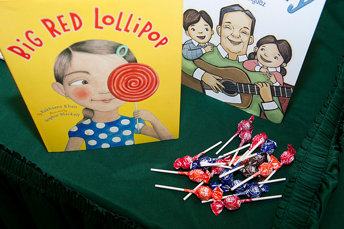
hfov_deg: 53.2
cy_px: 114
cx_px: 172
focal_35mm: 36
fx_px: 344
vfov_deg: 36.8
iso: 1250
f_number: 5.6
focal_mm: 36
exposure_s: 1/100
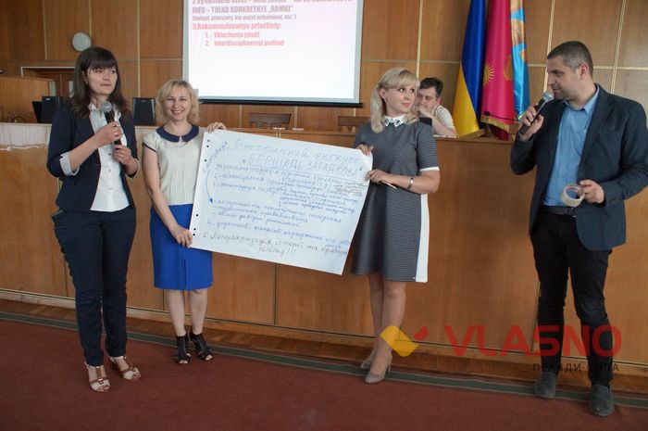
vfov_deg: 43.5
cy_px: 216
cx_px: 324
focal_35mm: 30
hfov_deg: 62.0
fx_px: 539
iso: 2000
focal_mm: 20
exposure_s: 1/160
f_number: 4
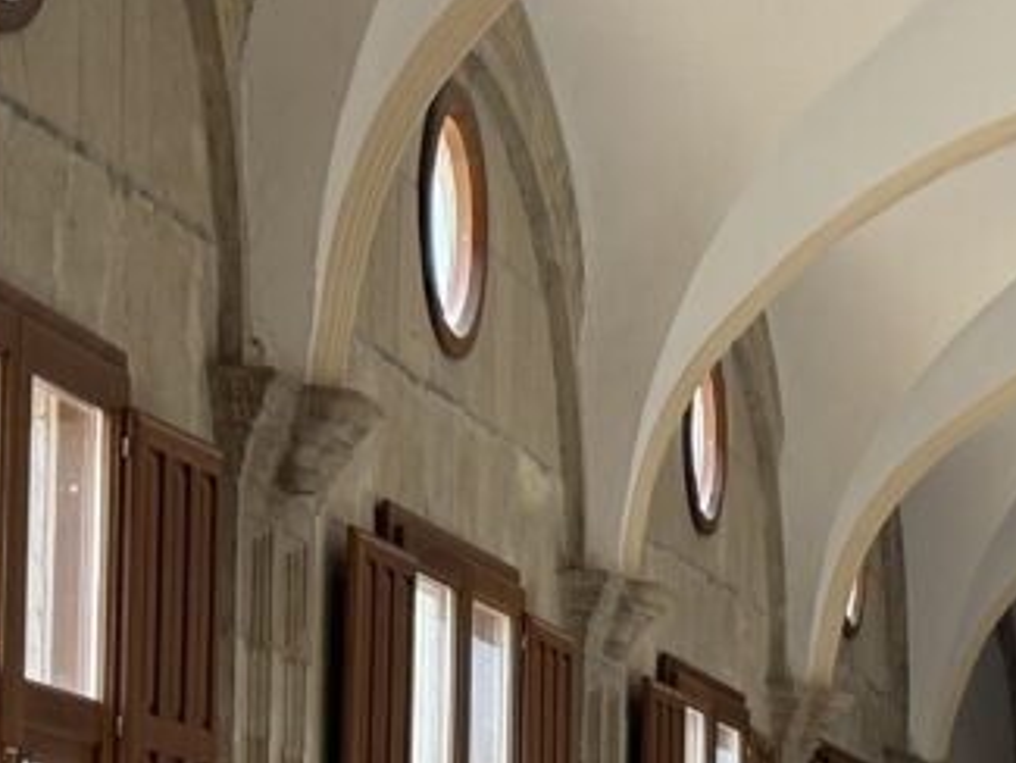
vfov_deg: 8.9
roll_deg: -1.7
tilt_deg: -1.6
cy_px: 1116
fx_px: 4815
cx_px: 1454
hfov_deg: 11.6
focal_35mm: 164
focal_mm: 5.96
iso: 50
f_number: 1.6
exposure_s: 1/90
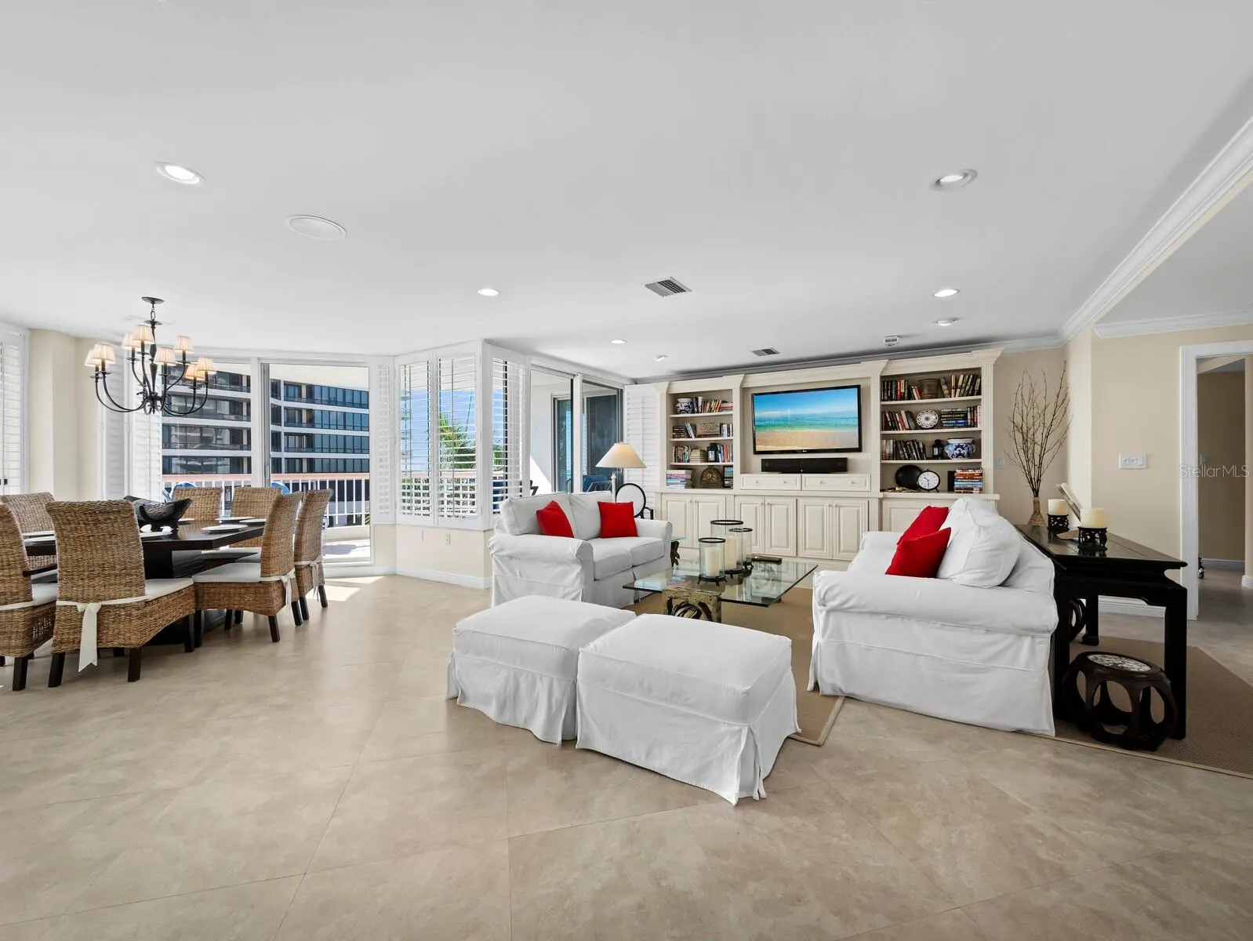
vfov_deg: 85.7
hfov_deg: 102.0
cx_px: 626
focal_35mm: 14
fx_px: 507
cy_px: 470
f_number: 8
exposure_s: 1/25
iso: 400
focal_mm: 7
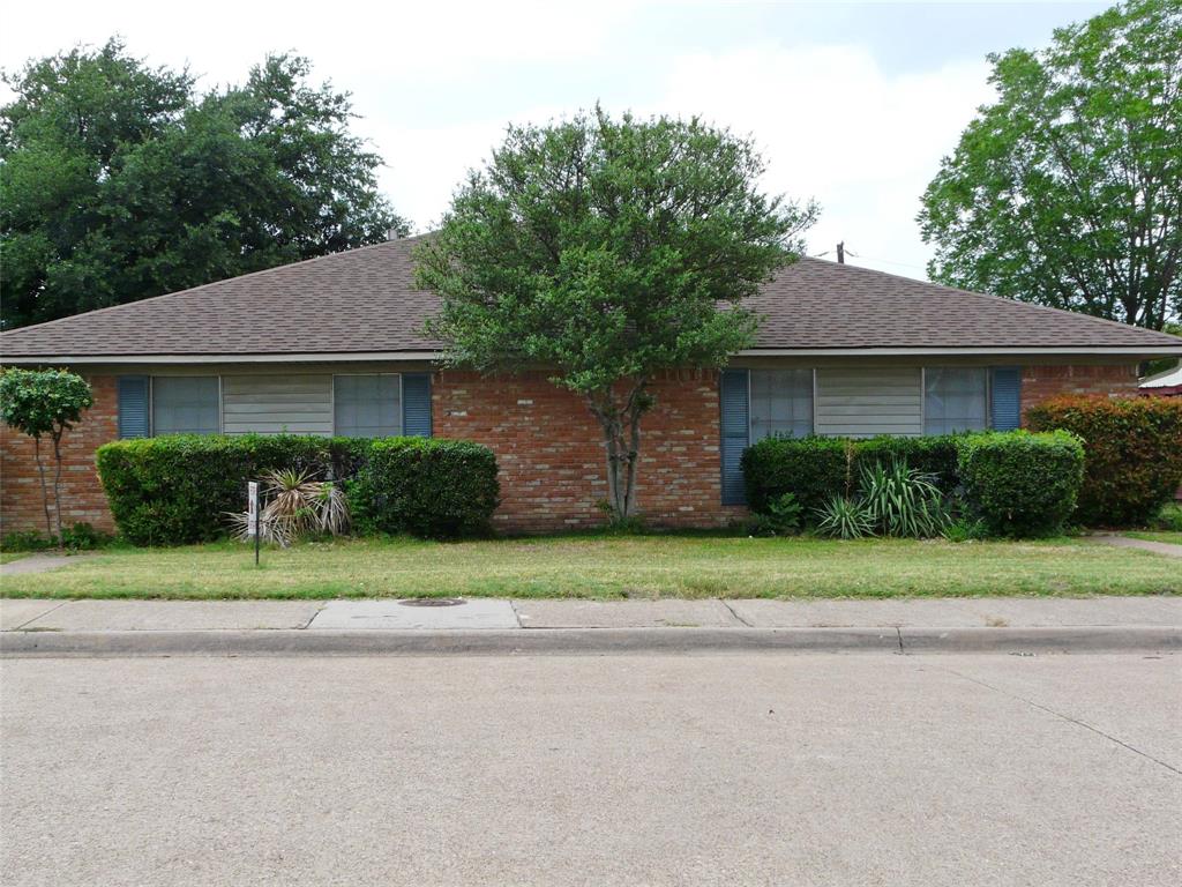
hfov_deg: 42.9
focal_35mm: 44
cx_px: 591
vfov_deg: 32.9
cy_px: 444
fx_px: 1502
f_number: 5.6
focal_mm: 7.2
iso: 100
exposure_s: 1/250
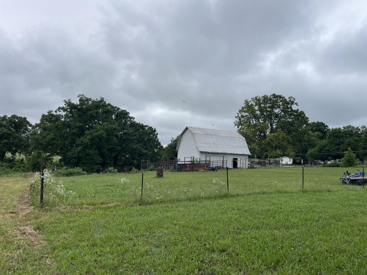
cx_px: 184
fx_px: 276
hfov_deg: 67.3
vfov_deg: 53.1
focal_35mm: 26
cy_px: 138
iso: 32
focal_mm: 4.2
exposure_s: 1/3610
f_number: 1.6
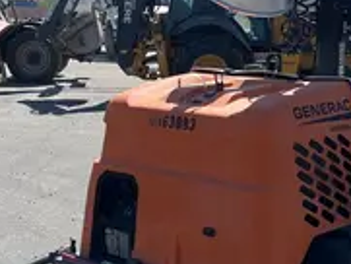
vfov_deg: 18.7
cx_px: 192
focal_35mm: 79
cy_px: 116
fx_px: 802
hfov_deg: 24.7
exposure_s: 1/4149
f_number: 1.6
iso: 50
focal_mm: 5.1
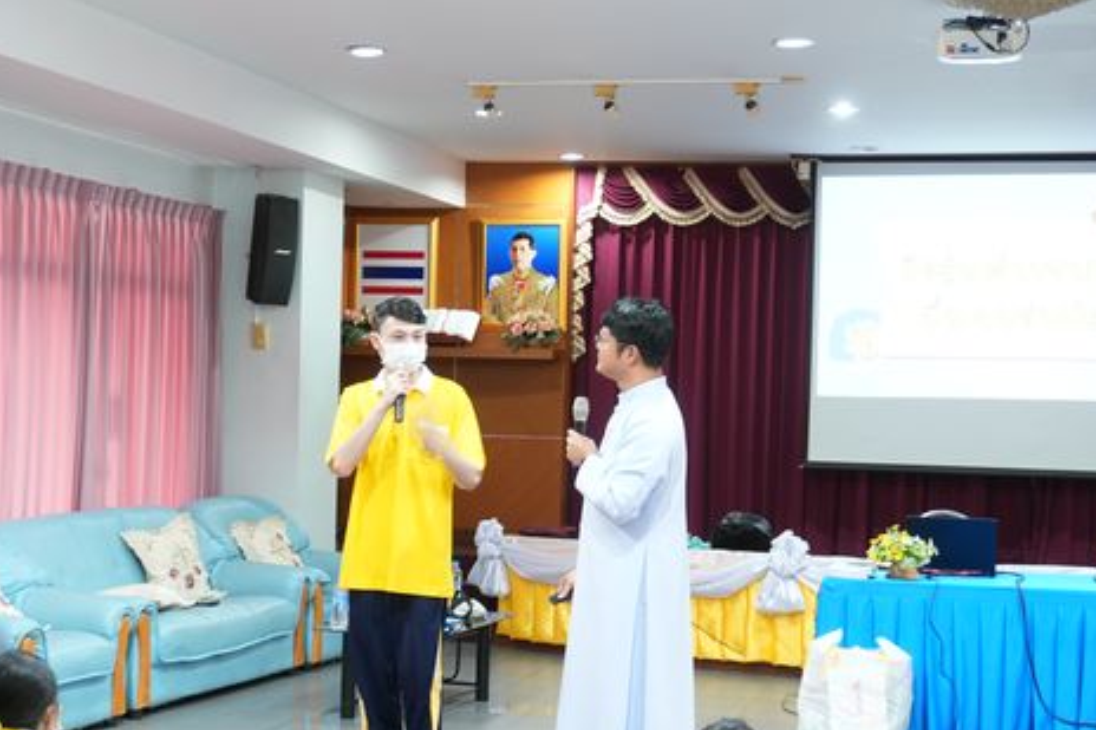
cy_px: 432
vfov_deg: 20.6
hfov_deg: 30.5
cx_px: 472
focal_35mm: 66
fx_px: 2009
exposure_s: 1/6
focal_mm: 34
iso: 500
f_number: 5
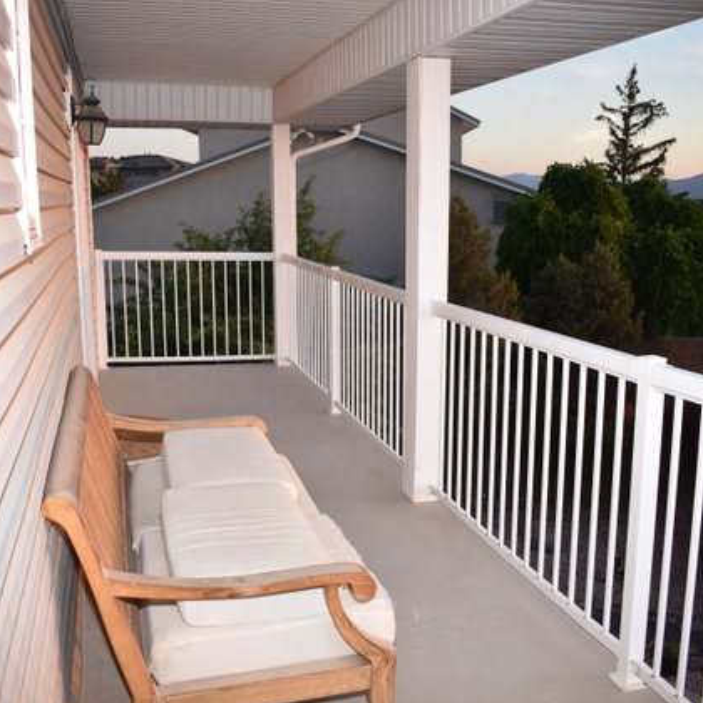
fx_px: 804
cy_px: 356
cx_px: 316
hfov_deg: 47.2
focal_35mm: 35
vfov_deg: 47.2
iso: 360
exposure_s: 1/200
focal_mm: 18
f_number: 5
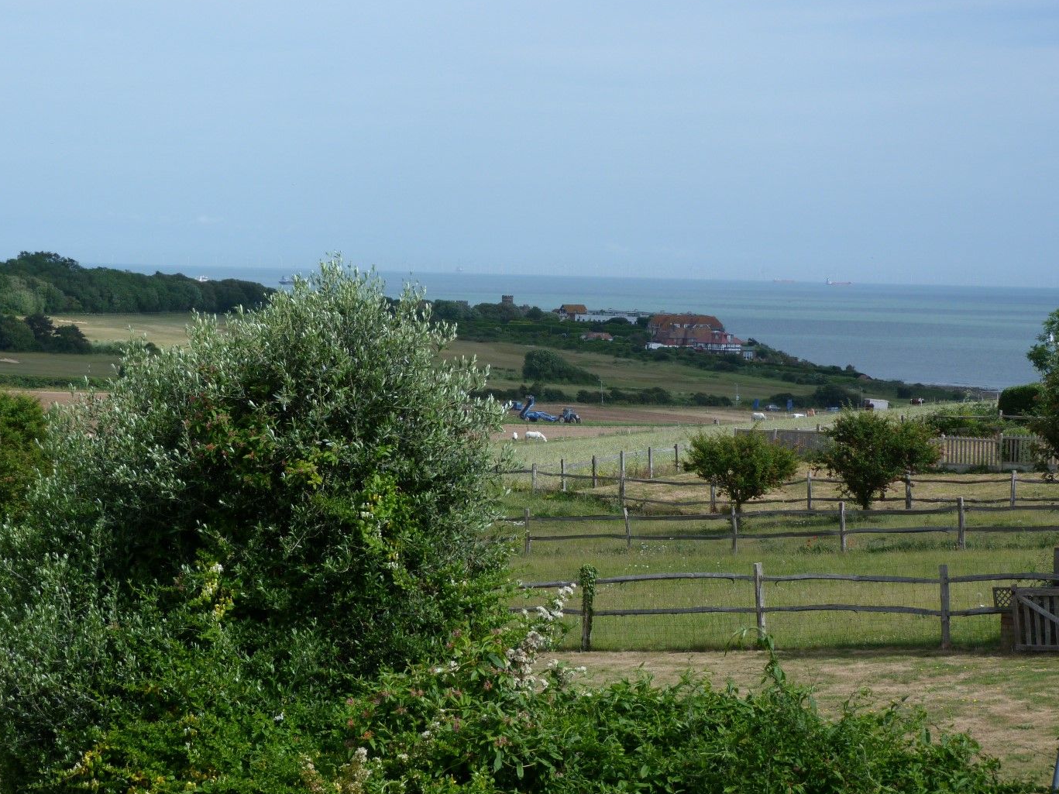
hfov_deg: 20.0
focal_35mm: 98
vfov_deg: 15.1
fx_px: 2998
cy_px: 396
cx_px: 538
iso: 80
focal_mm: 16.8
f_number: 3.4
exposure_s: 1/1000
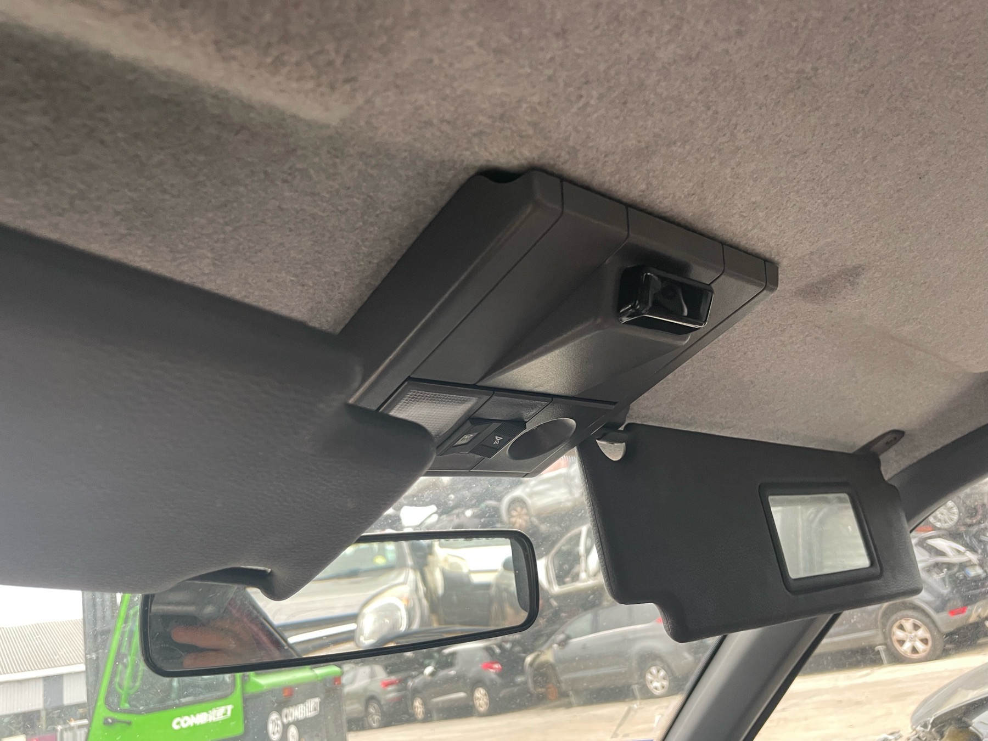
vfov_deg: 53.1
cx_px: 494
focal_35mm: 26
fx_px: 742
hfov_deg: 67.3
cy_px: 370
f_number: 1.6
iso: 125
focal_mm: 4.2
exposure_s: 1/67
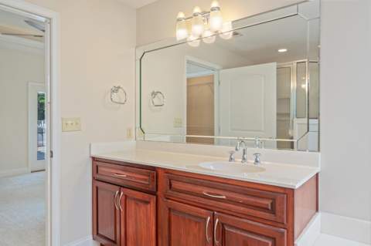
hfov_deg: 76.2
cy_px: 123
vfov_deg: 55.0
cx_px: 186
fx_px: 237
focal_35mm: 23
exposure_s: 1/25
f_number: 8
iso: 125
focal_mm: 23
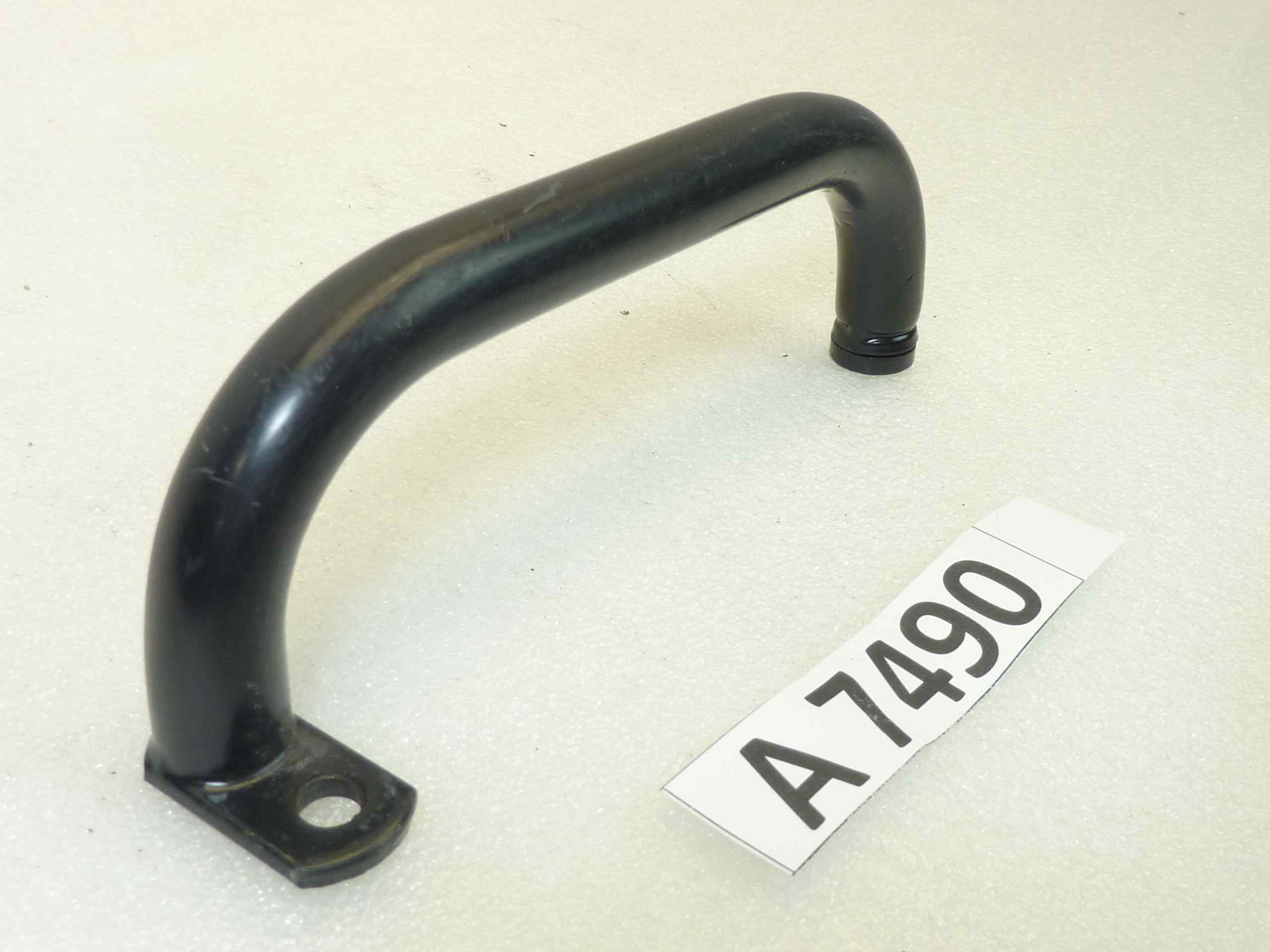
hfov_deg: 49.0
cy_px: 476
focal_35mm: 38
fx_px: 1394
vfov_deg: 37.7
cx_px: 635
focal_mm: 4.4
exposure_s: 1/25
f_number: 3.3
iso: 80
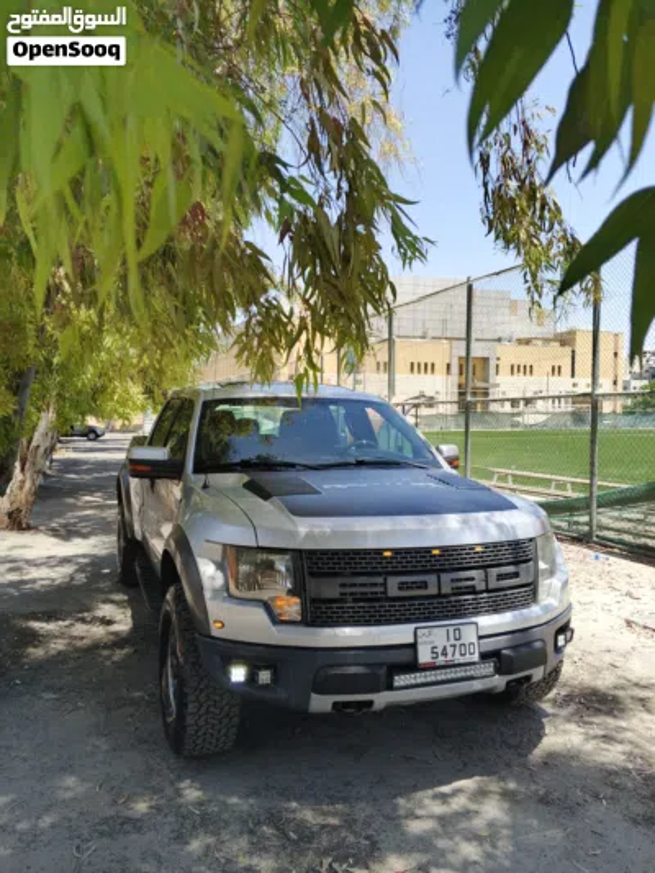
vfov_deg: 73.9
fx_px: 580
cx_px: 328
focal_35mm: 23
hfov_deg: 58.9
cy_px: 436
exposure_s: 1/193
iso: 50
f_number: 1.6
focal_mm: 4.09
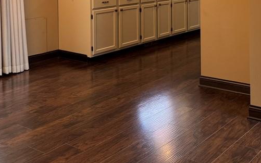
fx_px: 370
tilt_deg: -4.3
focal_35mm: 52
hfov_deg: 37.9
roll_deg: +0.5
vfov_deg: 23.5
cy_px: -12
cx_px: 195
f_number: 1.78
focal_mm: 6.76
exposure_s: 1/60
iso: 250
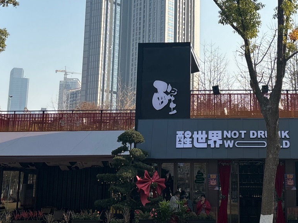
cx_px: 213
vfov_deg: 21.3
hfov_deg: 28.2
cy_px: 40
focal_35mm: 68
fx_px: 585
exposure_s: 1/3413
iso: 50
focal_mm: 5.96
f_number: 1.6
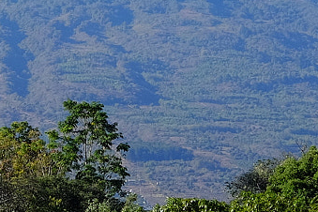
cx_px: -31
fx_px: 2208
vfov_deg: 5.5
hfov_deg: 8.2
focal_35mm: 250
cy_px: -13
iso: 200
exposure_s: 1/280
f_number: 8
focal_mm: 35
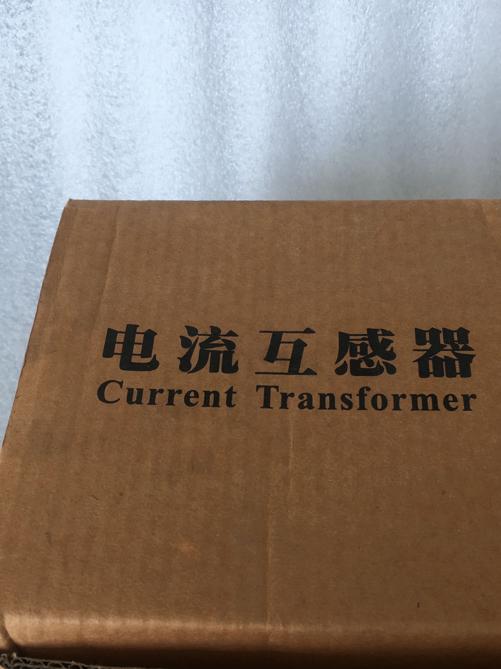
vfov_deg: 46.1
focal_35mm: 40
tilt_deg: -59.3
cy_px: 441
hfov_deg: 35.9
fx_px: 772
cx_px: 290
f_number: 2.2
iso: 25
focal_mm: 4.15
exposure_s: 1/101
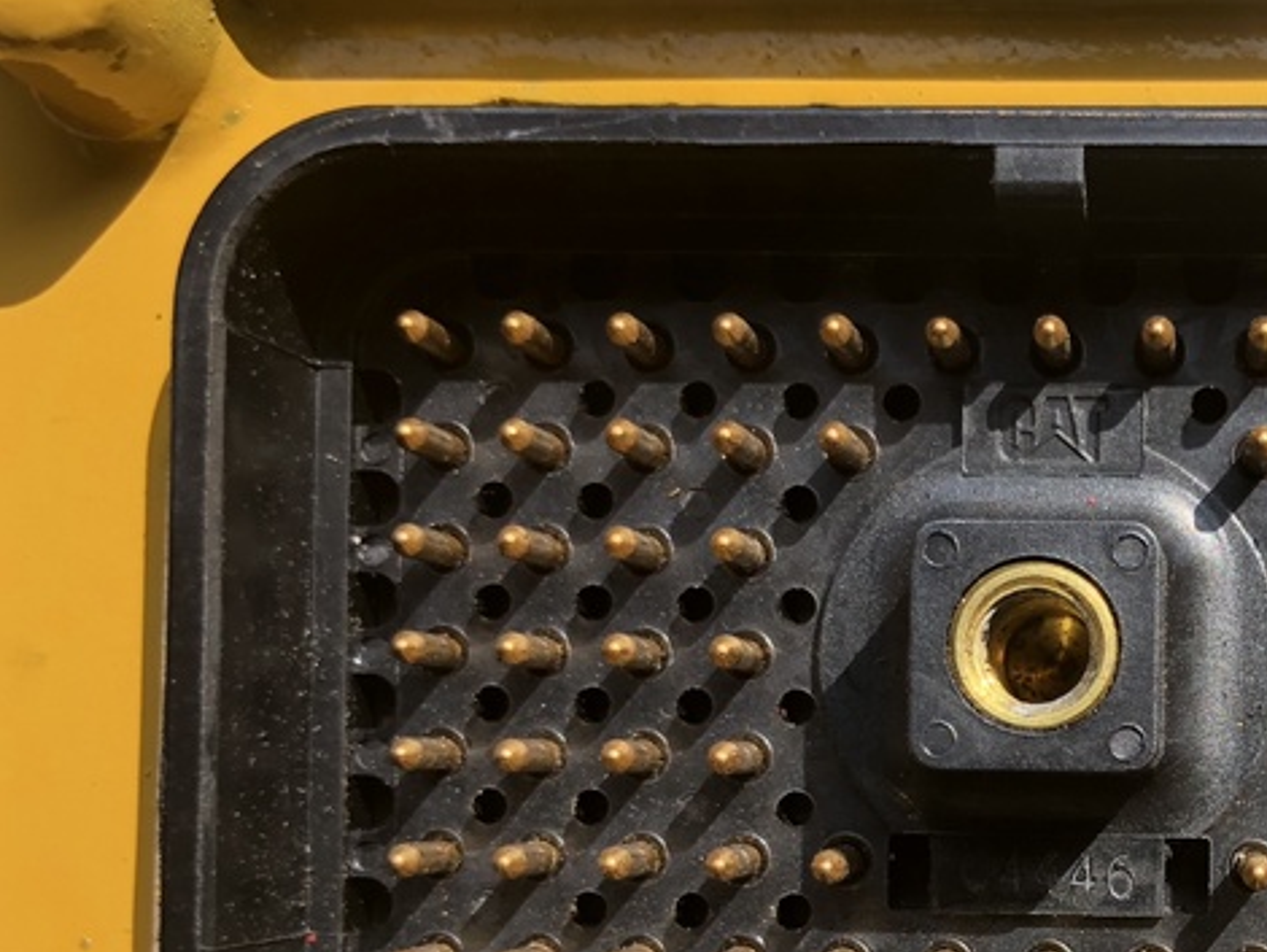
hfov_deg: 30.4
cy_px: 750
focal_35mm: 61
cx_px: 1119
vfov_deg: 23.7
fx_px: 2234
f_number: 1.8
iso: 20
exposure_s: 1/1000
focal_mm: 4
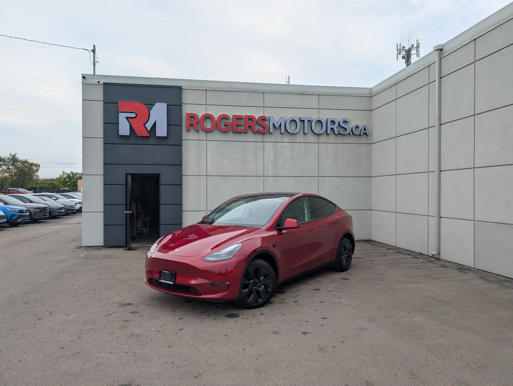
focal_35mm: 24
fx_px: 356
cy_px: 193
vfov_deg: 56.9
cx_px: 256
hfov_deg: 71.5
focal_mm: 6.9
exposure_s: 1/379
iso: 20
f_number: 1.68
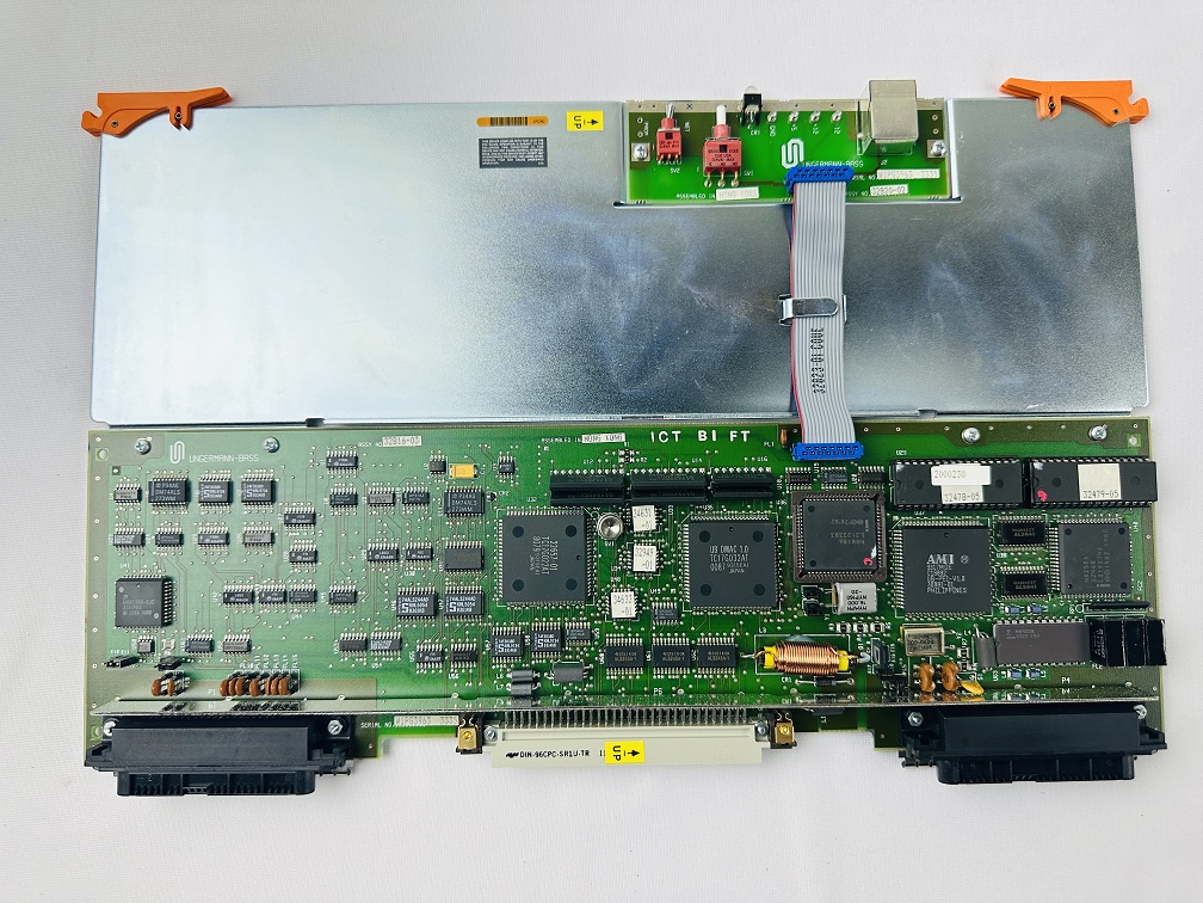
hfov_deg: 71.6
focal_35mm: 24
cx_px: 602
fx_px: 834
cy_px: 452
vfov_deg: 56.8
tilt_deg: -85.9
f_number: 1.78
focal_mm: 6.86
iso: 160
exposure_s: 1/120
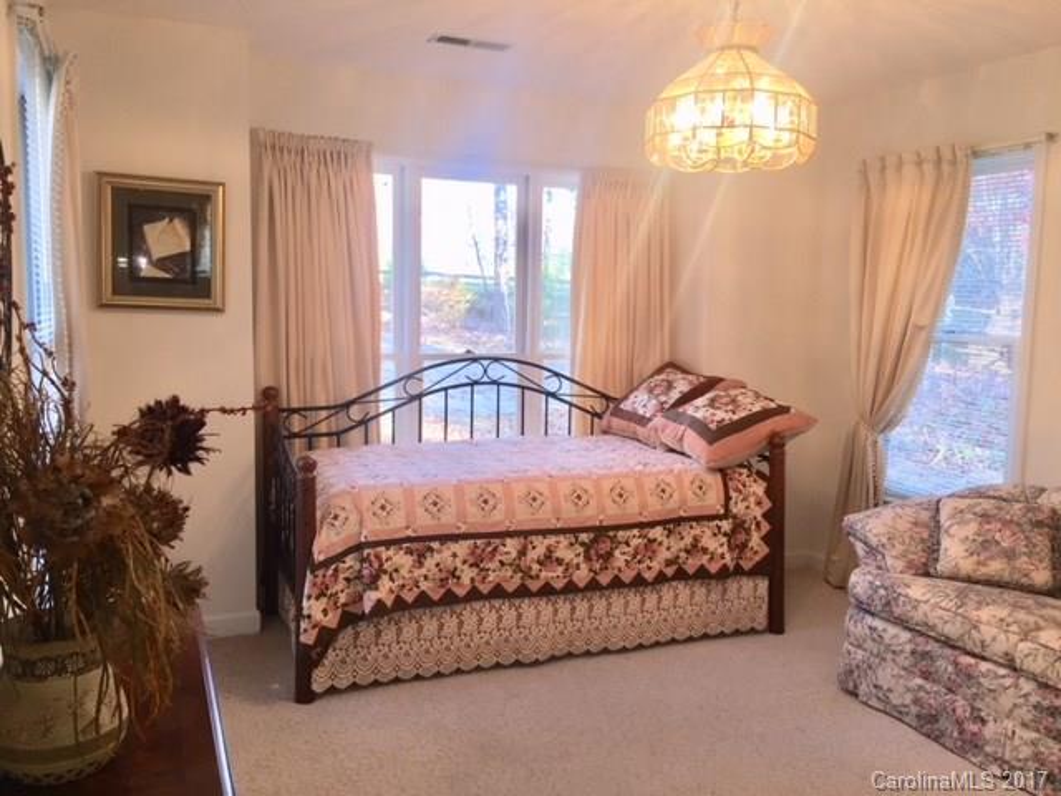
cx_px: 530
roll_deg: -1.5
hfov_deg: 61.7
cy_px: 398
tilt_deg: -6.9
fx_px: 889
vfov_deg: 48.2
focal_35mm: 29
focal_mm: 4.15
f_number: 2.2
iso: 32
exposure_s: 1/33
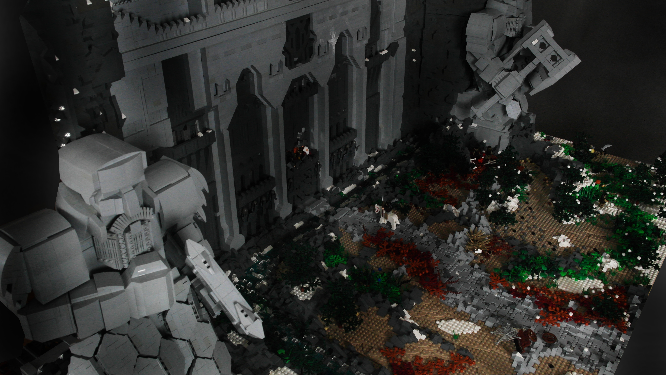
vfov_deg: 36.7
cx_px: 333
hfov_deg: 61.0
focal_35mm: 32
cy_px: 174
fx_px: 565
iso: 1600
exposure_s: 1/60
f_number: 9
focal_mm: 20
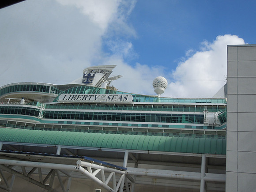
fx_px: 318
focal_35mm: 43
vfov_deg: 33.6
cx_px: 128
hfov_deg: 43.9
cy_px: 96
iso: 100
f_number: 3.9
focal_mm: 7.8
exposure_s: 1/400
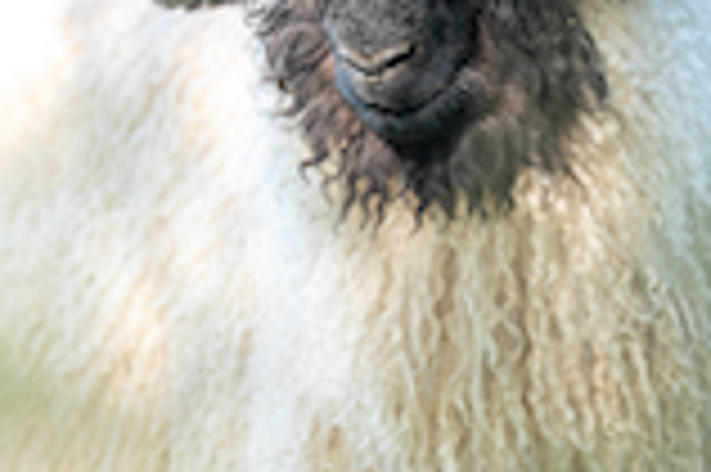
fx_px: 10003
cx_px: 297
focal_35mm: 507
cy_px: 70
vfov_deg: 2.7
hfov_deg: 4.1
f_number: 3.5
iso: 500
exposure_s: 1/400
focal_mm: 200
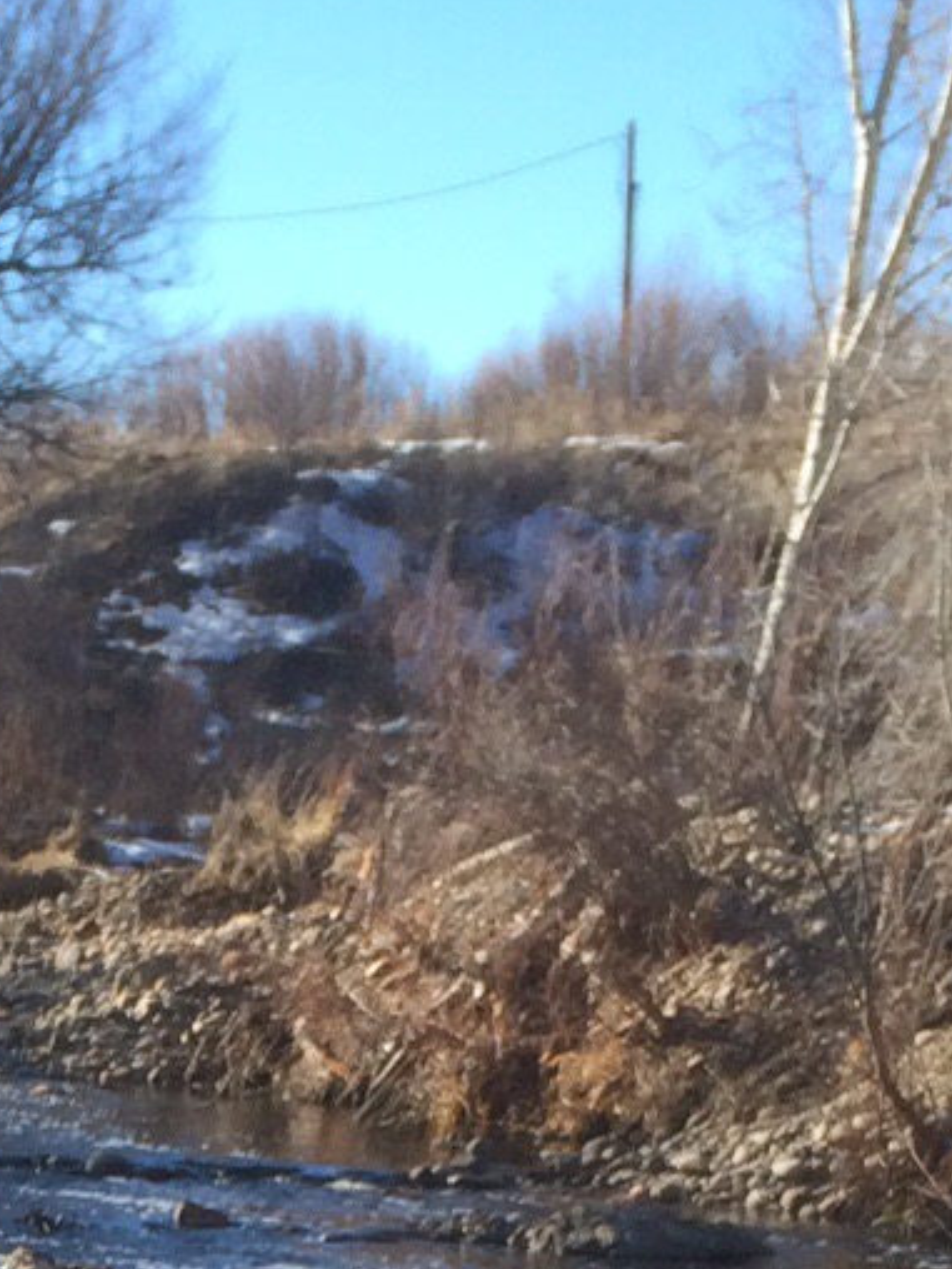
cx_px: -237
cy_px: 1849
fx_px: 4290
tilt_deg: -14.9
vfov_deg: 15.6
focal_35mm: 117
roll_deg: -1.5
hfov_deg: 12.3
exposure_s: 1/977
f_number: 2.2
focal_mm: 4.15
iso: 32
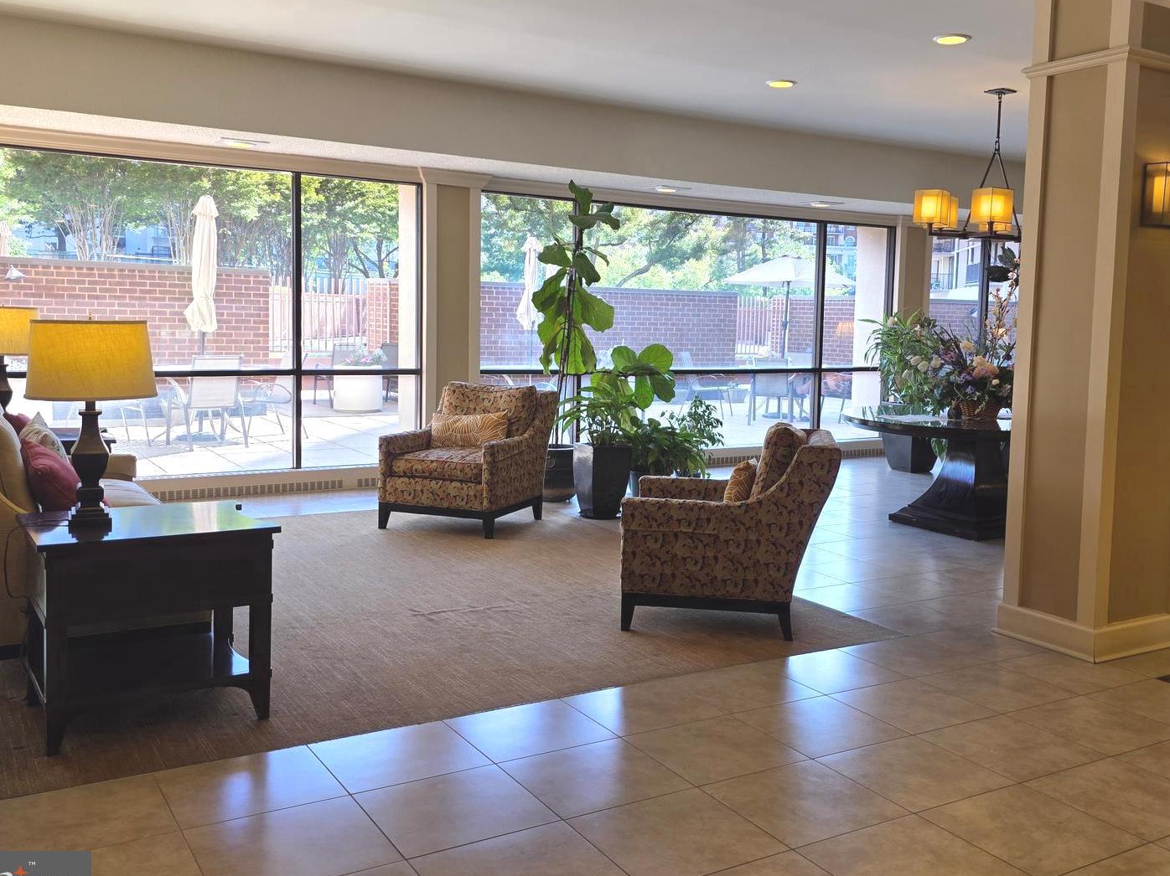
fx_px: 1014
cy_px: 340
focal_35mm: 30
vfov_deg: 46.4
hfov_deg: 59.7
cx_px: 668
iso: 50
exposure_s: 1/120
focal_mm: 6.3
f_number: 1.7
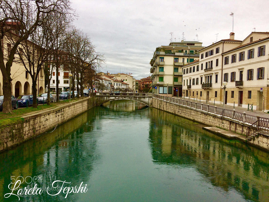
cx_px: 134
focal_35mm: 29
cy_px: 101
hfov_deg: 61.7
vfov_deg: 48.2
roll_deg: -0.3
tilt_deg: -3.8
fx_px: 225
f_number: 2.2
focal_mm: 4.15
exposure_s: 1/387
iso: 32
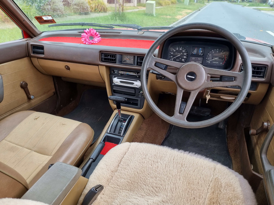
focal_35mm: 24
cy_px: 102
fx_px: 190
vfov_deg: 56.8
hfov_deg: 71.6
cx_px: 137
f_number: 1.8
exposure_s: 1/100
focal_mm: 6.7
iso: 50
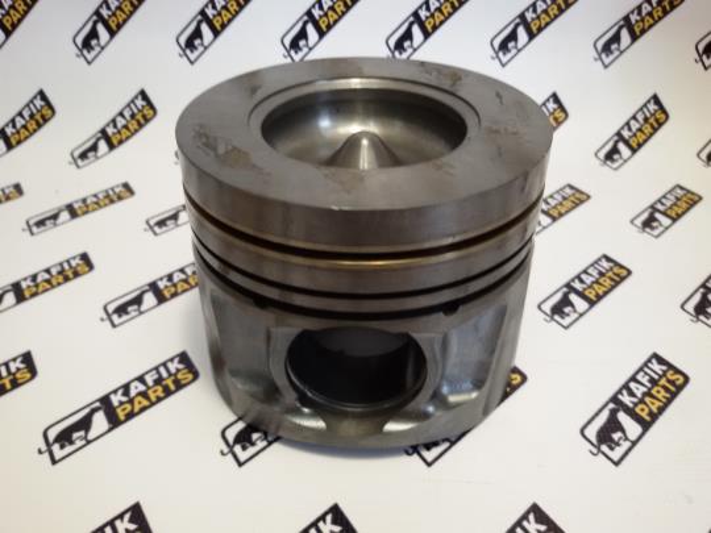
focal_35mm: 31
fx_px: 637
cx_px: 356
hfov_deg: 58.4
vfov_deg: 45.4
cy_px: 266
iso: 64
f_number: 2.4
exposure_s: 1/30
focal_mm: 2.93
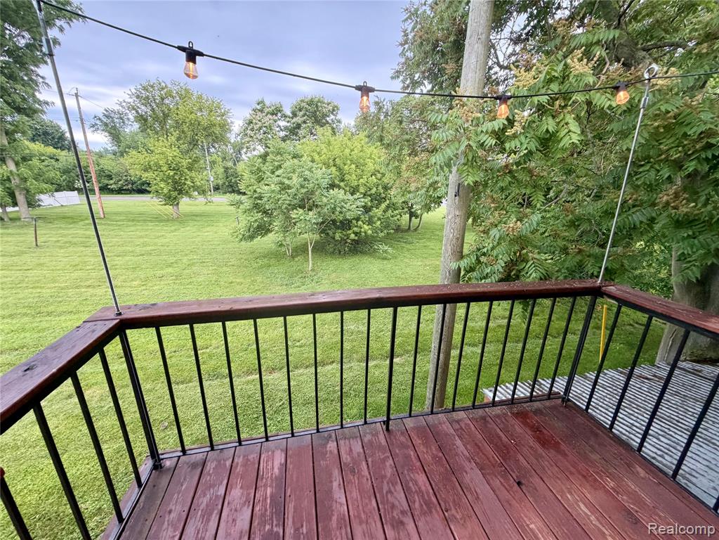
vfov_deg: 85.7
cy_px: 270
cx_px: 360
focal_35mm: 14
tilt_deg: -18.2
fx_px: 291
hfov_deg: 102.1
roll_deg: -1.8
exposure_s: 1/121
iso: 250
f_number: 2.2
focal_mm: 2.22
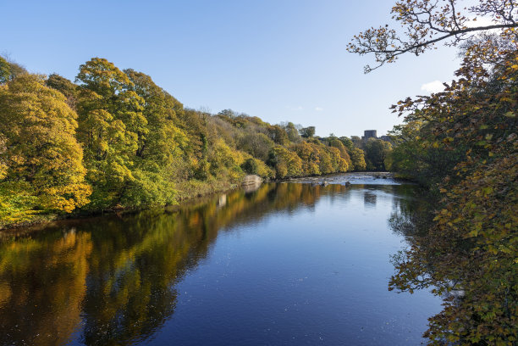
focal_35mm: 24
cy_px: 173
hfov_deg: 73.7
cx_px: 259
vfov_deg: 53.1
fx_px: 345
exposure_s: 1/400
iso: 100
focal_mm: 24
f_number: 5
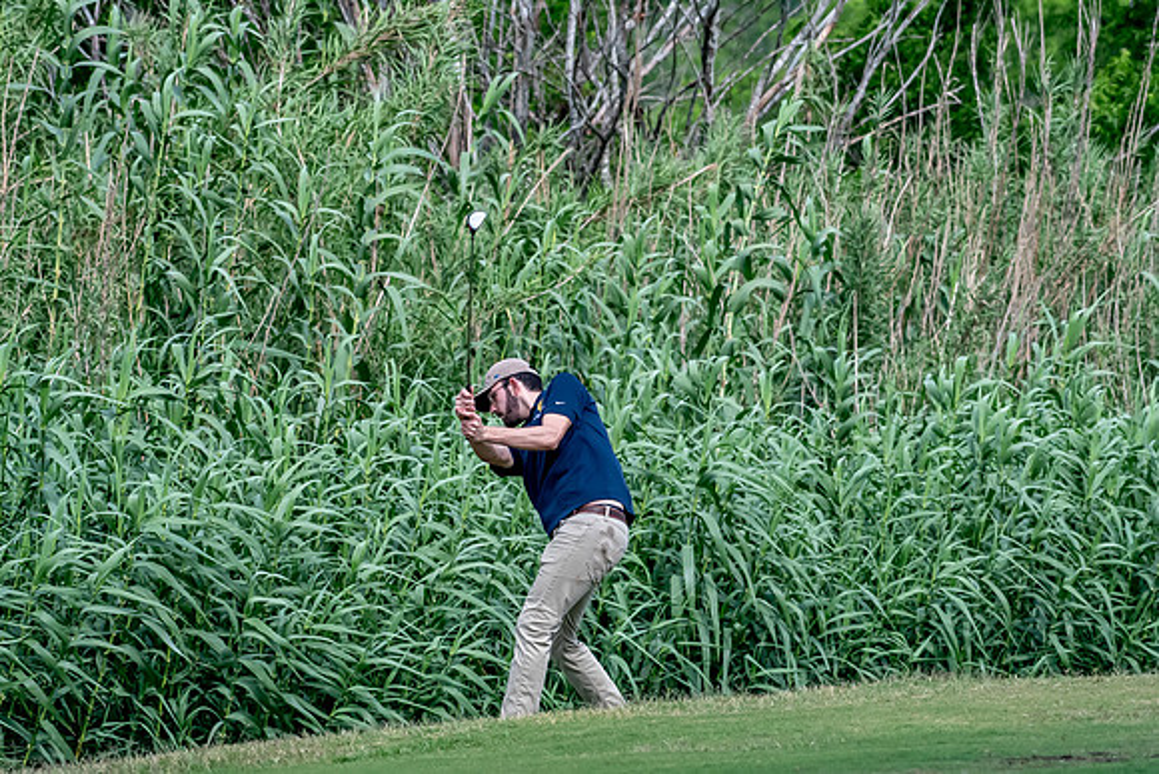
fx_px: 11109
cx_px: 580
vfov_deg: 4.0
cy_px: 387
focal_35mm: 345
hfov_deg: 6.0
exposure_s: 1/2000
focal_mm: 230
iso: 1250
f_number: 5.6
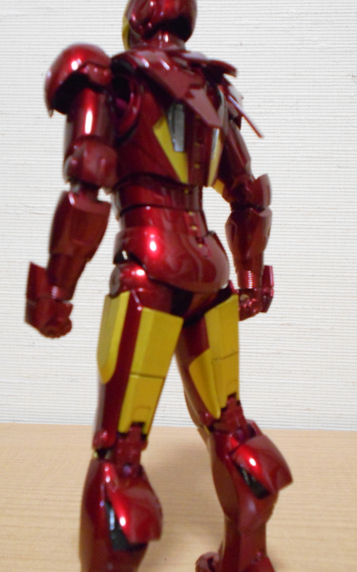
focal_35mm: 40
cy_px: 281
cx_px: 179
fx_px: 623
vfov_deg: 49.3
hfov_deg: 32.0
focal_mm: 6.7
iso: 800
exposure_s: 1/10
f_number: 3.9
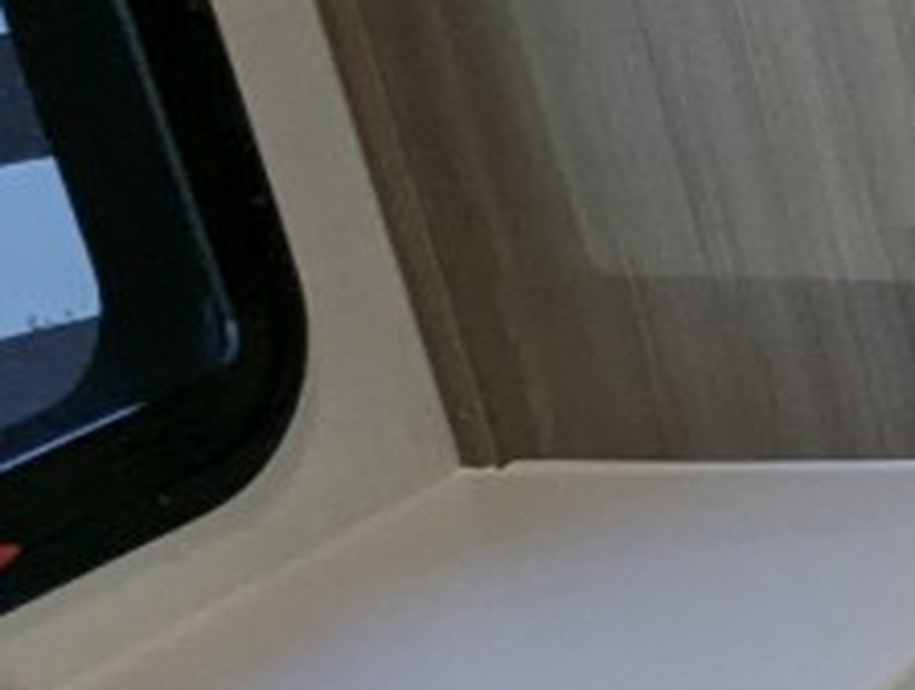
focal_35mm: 100
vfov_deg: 14.8
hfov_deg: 12.4
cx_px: 2501
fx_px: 2648
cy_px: 476
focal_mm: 2.35
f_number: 2.2
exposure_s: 1/71.4
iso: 49
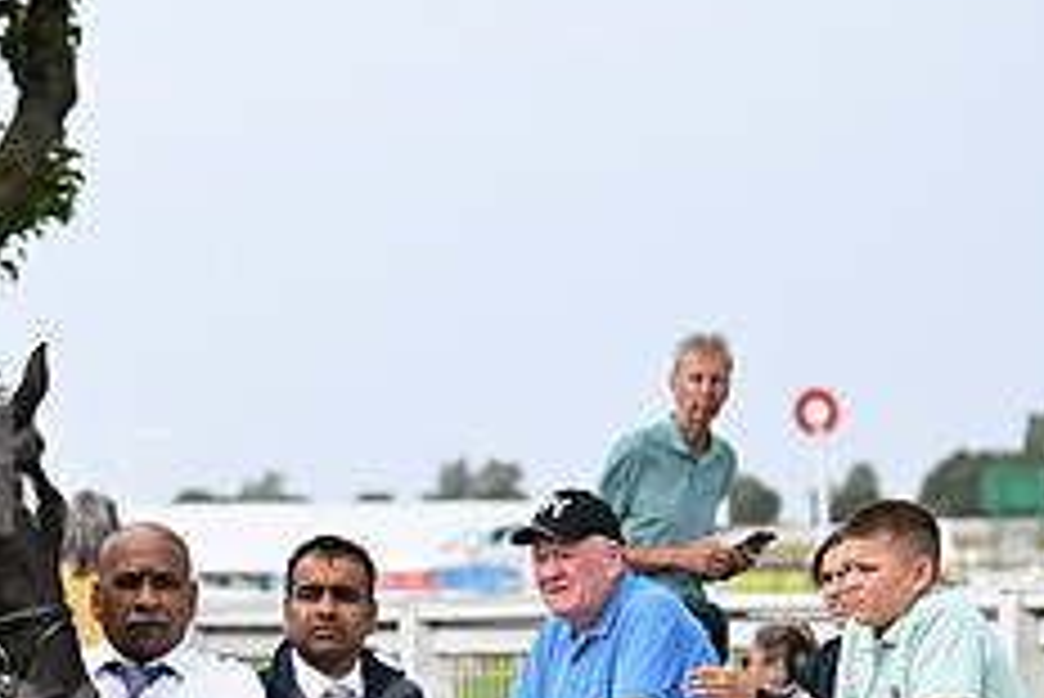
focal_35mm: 300
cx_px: -108
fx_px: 8705
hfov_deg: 6.8
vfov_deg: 4.6
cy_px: 754
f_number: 4.5
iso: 400
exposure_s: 1/1600
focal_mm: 120
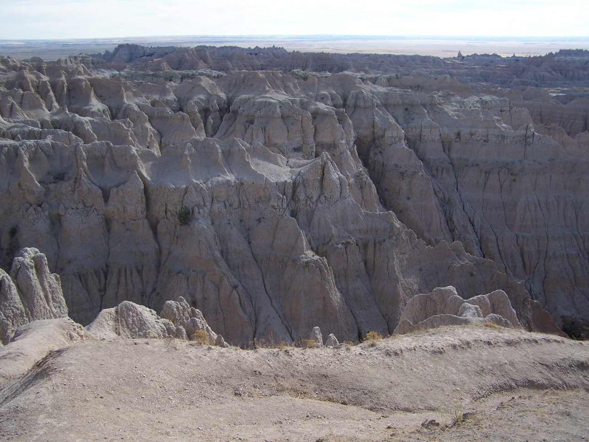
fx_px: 647
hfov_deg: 49.0
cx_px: 294
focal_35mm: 38
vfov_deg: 37.7
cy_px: 221
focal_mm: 6.3
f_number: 2.8
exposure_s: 1/1000
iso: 80
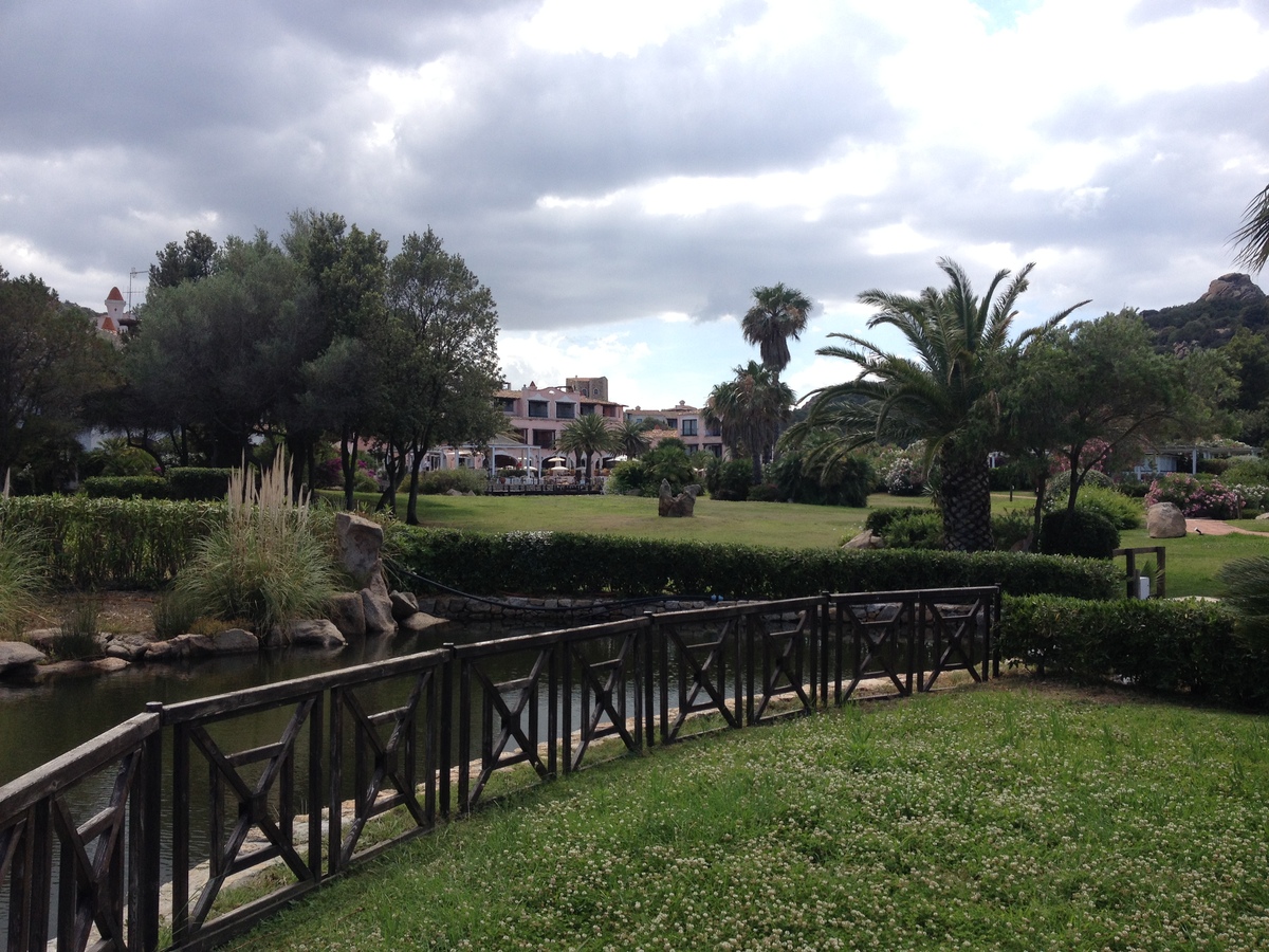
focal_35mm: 35
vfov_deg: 40.7
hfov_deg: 52.6
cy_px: 476
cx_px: 634
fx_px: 1283
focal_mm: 4.28
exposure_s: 1/1082
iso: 50
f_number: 2.4
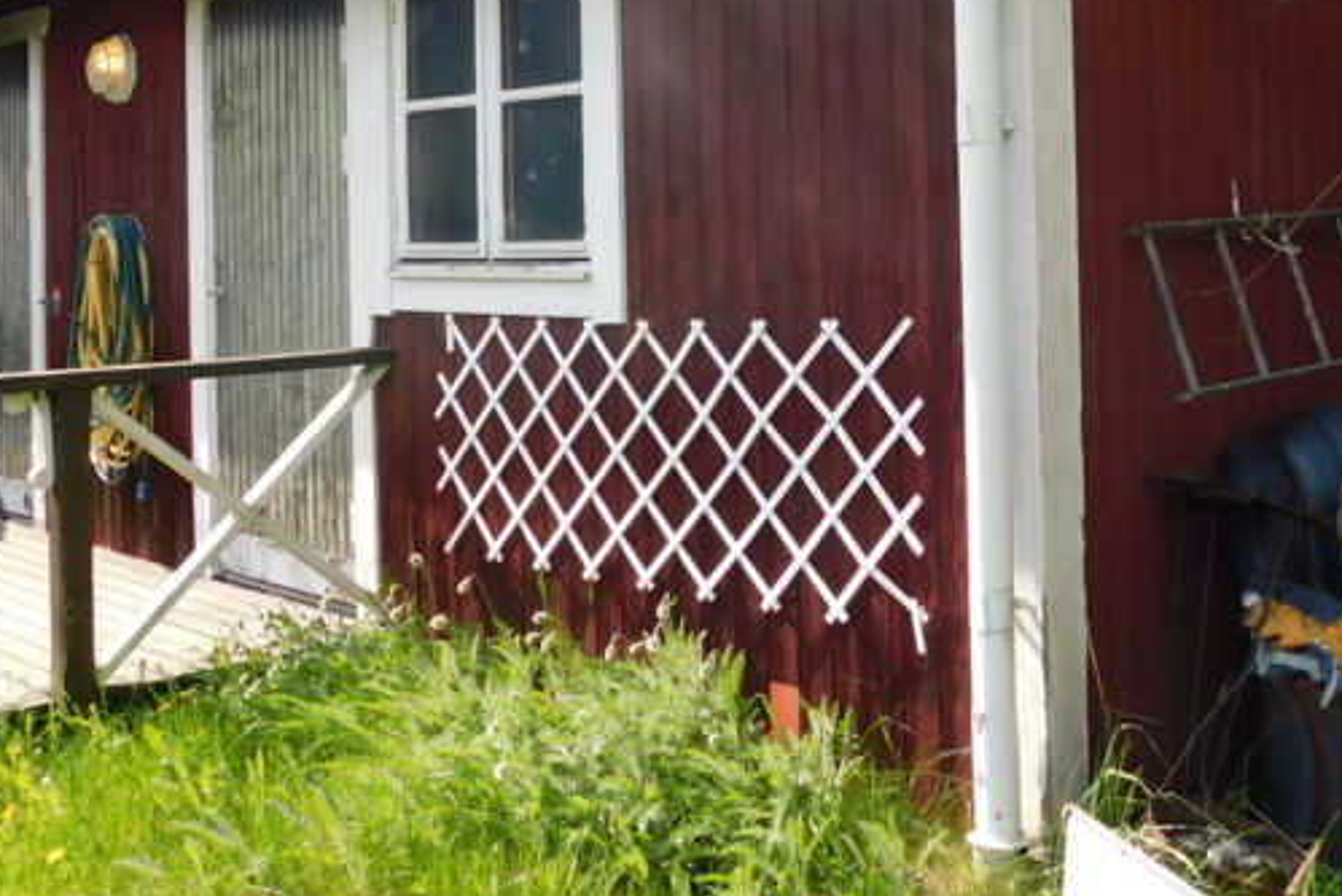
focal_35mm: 46
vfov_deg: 28.7
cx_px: 756
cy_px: 196
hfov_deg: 42.7
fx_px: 1715
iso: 125
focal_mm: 4
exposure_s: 1/500
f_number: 3
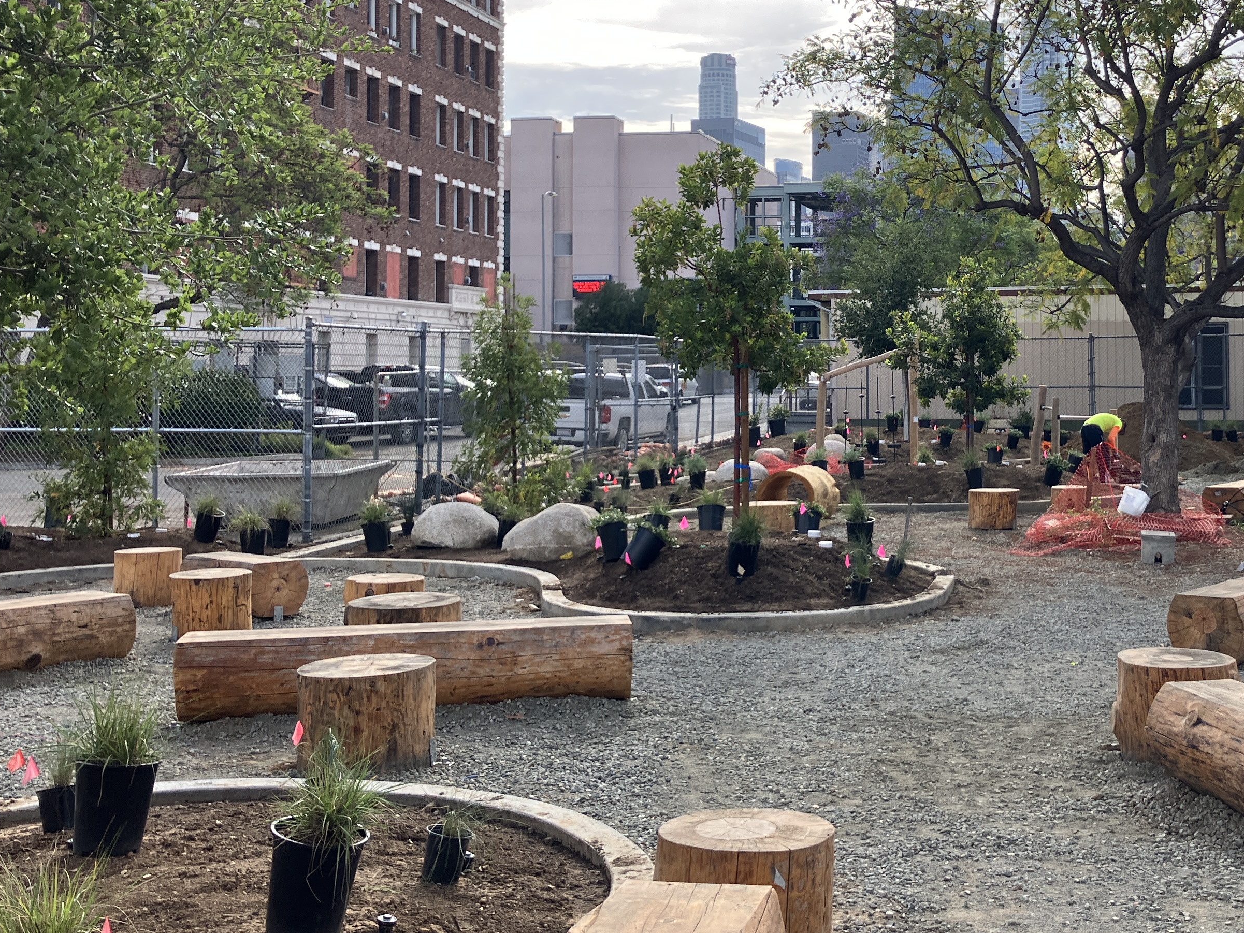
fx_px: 1689
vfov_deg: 30.7
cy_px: 316
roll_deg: +0.2
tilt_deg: +2.8
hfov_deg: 39.9
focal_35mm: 47
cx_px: 830
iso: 32
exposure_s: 1/771
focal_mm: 3.99
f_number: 1.8
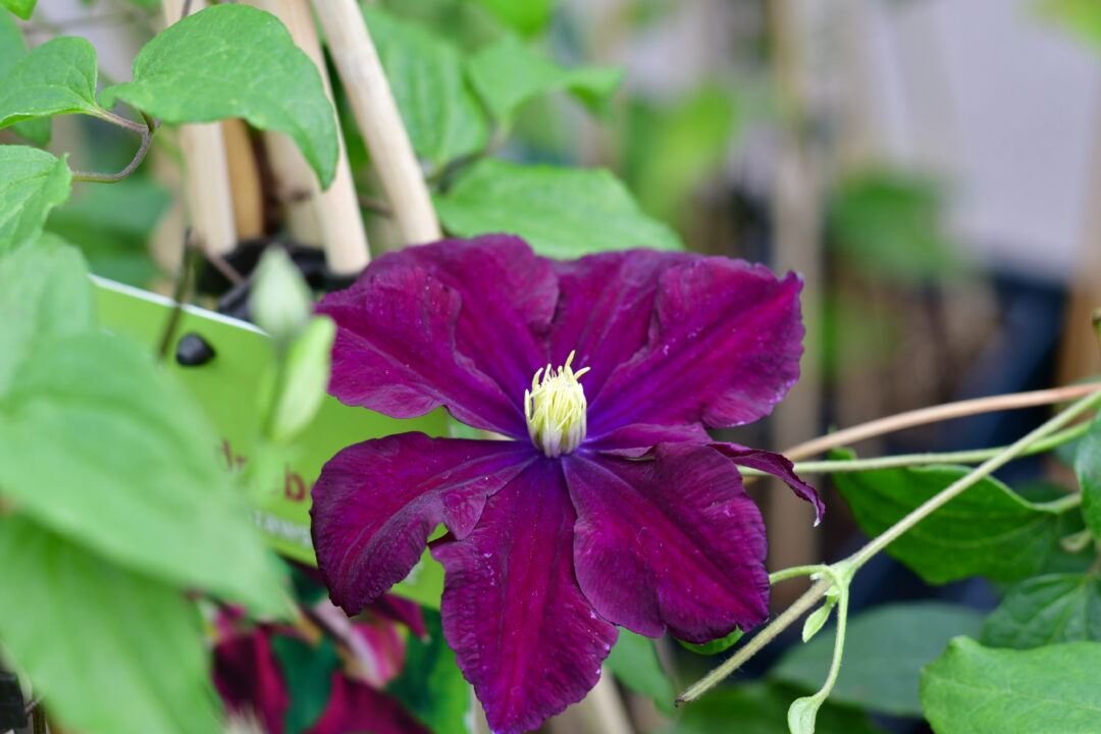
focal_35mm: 75
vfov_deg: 18.2
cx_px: 550
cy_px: 367
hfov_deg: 27.0
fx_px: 2294
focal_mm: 50
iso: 160
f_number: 4.5
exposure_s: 1/320
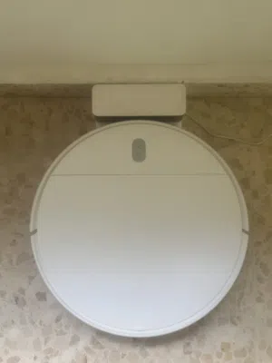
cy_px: 182
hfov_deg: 30.3
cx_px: 136
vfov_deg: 39.7
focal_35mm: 48
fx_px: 503
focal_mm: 6.86
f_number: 1.78
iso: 160
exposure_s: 1/60
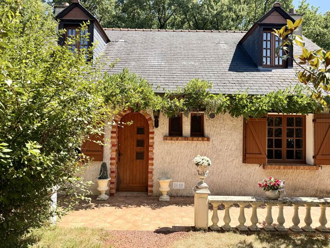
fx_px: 229
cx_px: 165
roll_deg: -1.4
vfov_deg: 56.8
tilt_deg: +2.2
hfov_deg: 71.6
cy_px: 124
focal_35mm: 24
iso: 80
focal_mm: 6.76
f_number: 1.78
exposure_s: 1/1689
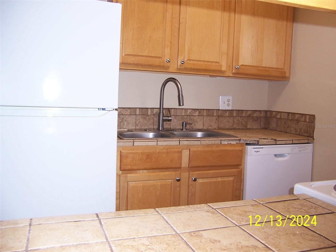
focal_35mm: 33
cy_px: 126
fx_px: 320
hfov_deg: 55.4
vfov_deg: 42.9
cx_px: 168
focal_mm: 5.5
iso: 80
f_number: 2.8
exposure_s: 1/60
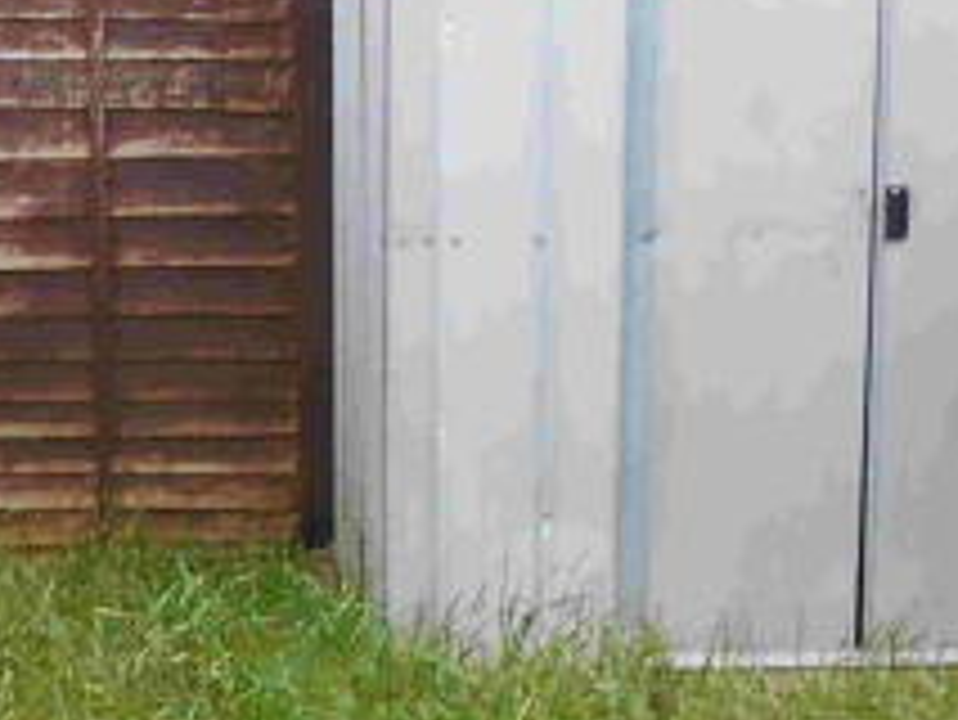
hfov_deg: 15.7
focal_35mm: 125
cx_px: 193
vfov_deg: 11.9
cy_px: 477
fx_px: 3461
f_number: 3.2
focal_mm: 4.6
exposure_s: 1/40
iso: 80
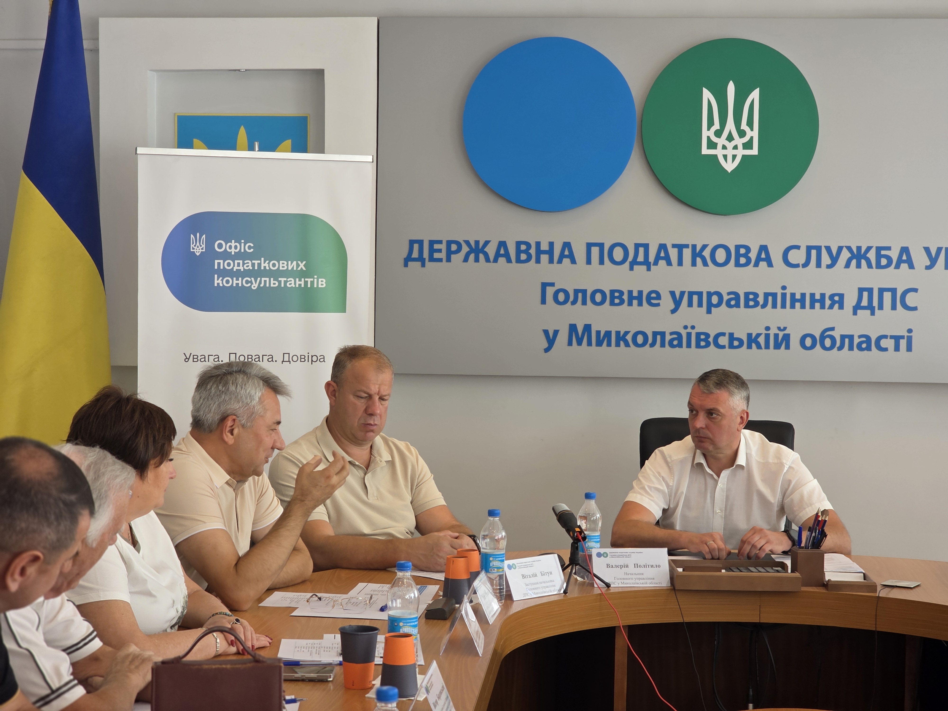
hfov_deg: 28.2
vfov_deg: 21.3
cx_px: 474
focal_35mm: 69
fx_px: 1890
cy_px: 356
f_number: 2.4
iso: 50
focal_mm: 7.9
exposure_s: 1/100
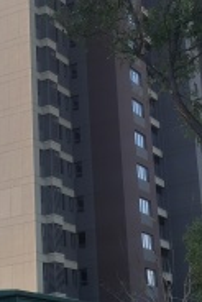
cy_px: 138
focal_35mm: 97
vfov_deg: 21.0
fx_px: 815
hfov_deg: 14.1
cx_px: 140
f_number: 1.8
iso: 50
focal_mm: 5.58
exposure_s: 1/1443
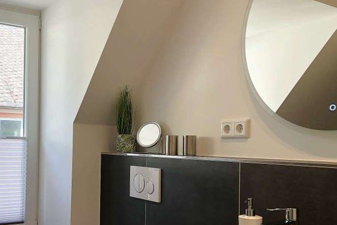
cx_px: 102
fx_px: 421
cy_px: 140
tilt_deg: -1.0
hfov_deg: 42.8
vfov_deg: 29.7
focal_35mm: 45
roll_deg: -1.2
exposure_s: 1/120
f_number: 1.8
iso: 32
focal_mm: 3.99
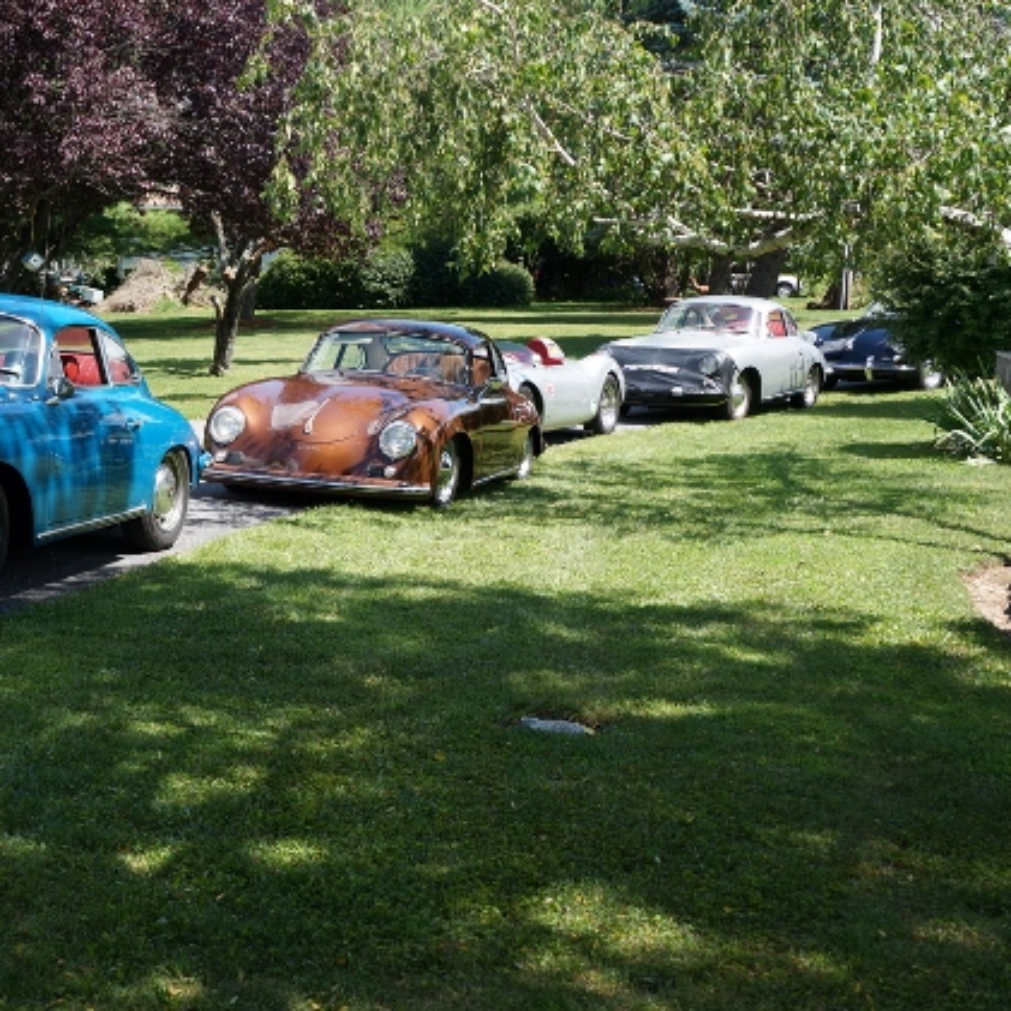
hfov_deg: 29.2
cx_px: 276
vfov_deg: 29.6
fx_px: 1916
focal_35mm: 58
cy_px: 503
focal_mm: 30
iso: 100
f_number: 5.6
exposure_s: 1/200
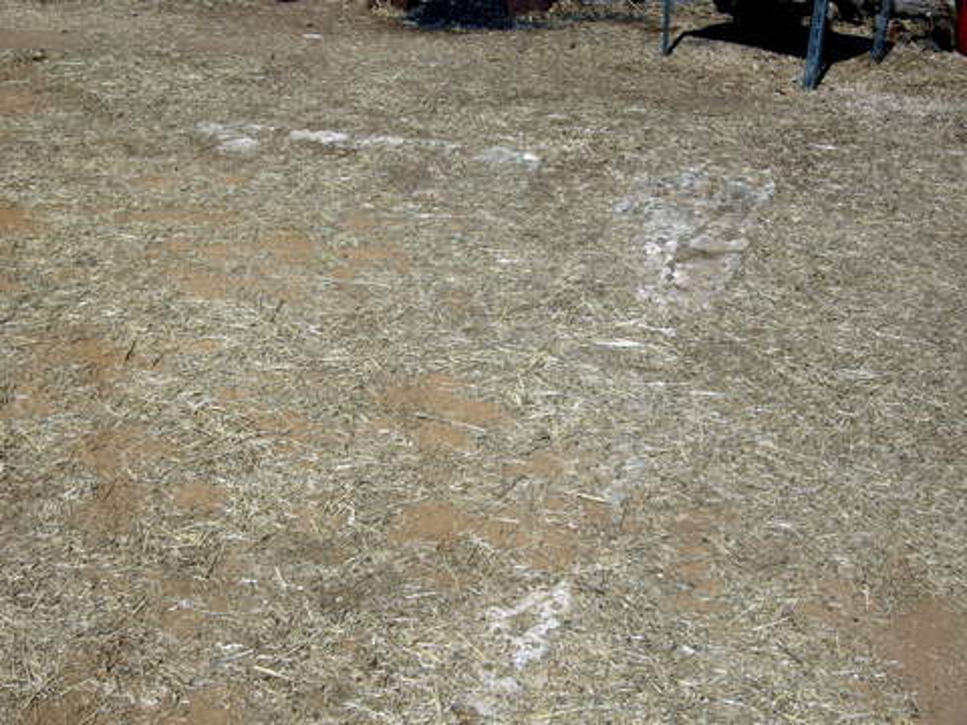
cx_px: 484
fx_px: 1341
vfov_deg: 30.3
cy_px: 362
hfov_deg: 39.7
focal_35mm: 48
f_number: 6.1
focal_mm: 10.1
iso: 64
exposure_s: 1/262
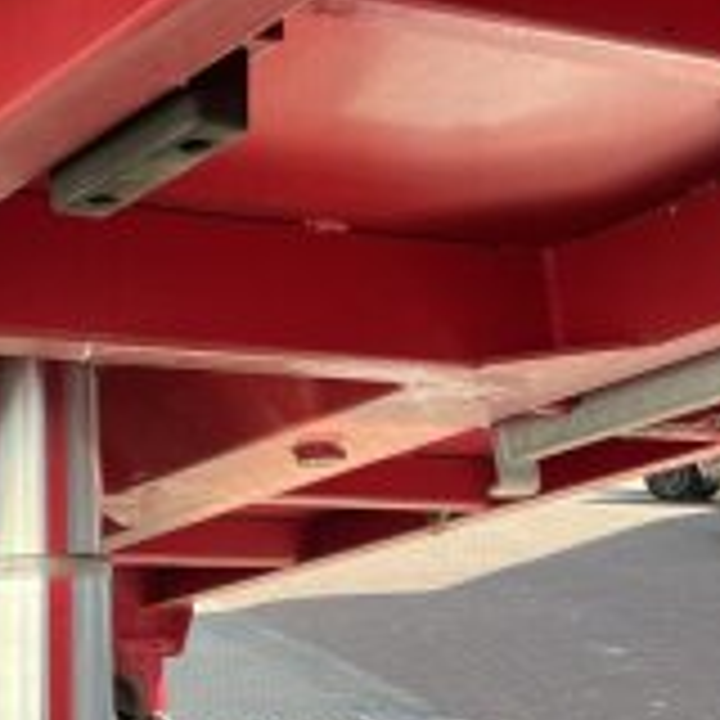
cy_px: 243
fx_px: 2165
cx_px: 140
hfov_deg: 18.7
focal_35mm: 92
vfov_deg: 18.8
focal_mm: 5.7
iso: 50
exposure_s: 1/528
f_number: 1.5
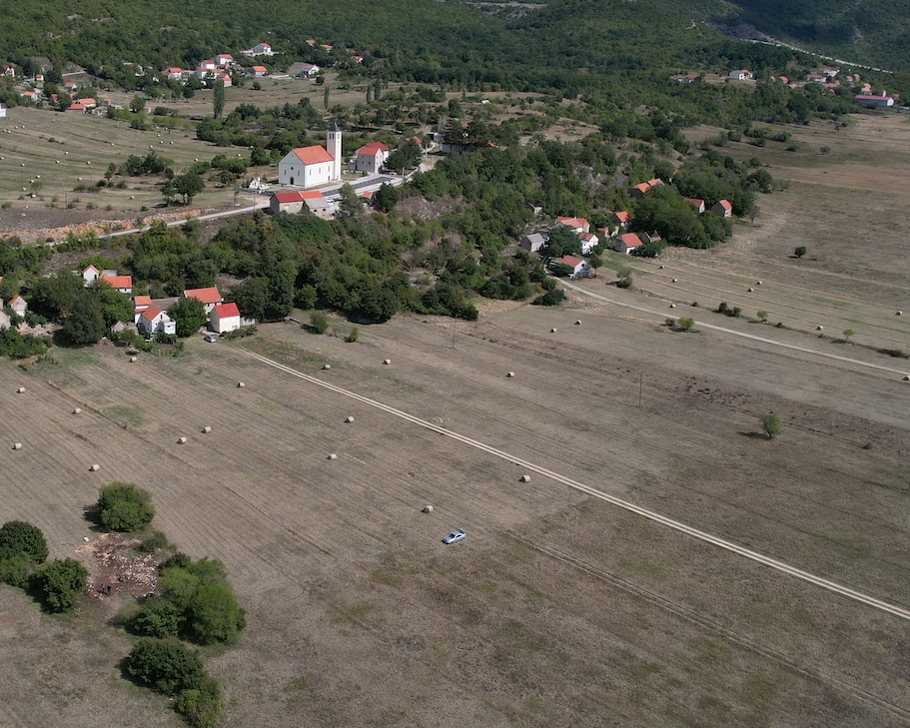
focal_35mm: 34
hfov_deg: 51.7
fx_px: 916
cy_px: 336
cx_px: 294
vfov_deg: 43.3
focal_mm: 8.38
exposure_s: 1/3000
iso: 110
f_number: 2.8
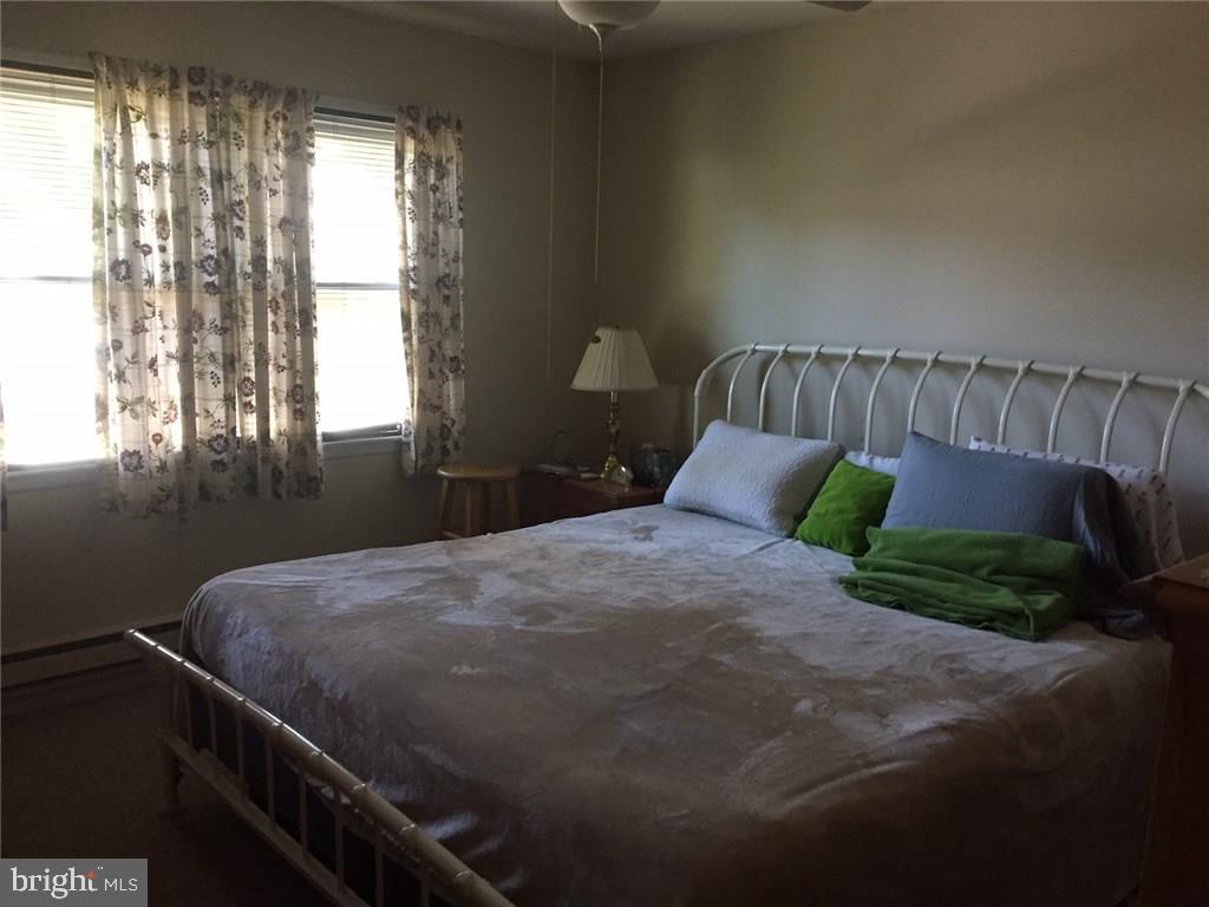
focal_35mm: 29
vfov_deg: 48.2
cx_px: 604
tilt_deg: -8.8
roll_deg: -2.4
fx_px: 1013
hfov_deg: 61.7
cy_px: 454
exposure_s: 1/30
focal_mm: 4.15
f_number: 2.2
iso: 200
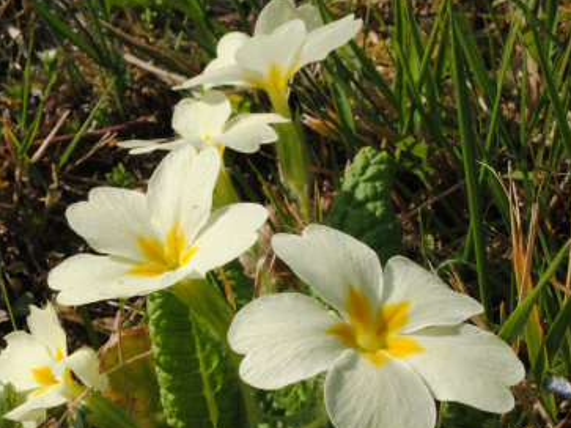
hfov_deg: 24.9
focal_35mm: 78
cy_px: 318
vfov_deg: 18.8
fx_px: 1286
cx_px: 178
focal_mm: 32
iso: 100
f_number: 20
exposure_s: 1/30
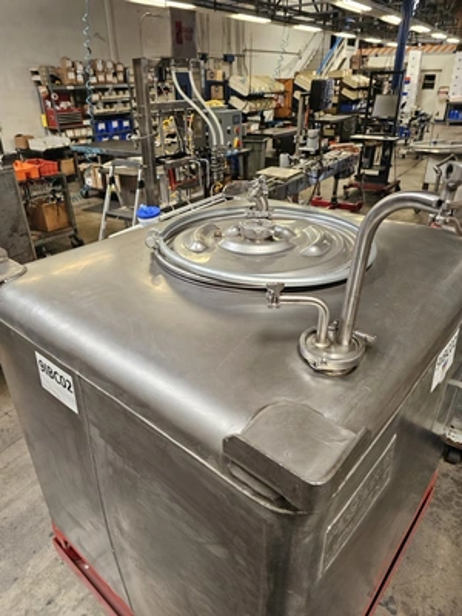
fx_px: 409
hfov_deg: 58.9
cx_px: 231
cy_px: 308
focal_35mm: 23
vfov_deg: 73.9
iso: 320
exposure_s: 1/120
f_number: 1.7
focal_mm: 6.3
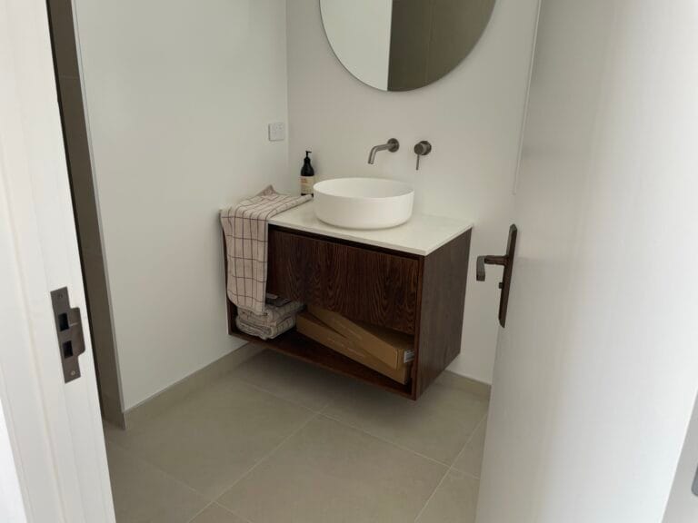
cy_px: 262
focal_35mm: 26
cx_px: 349
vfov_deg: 53.1
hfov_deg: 67.3
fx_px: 524
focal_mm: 4.2
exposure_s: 1/121
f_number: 1.6
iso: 40
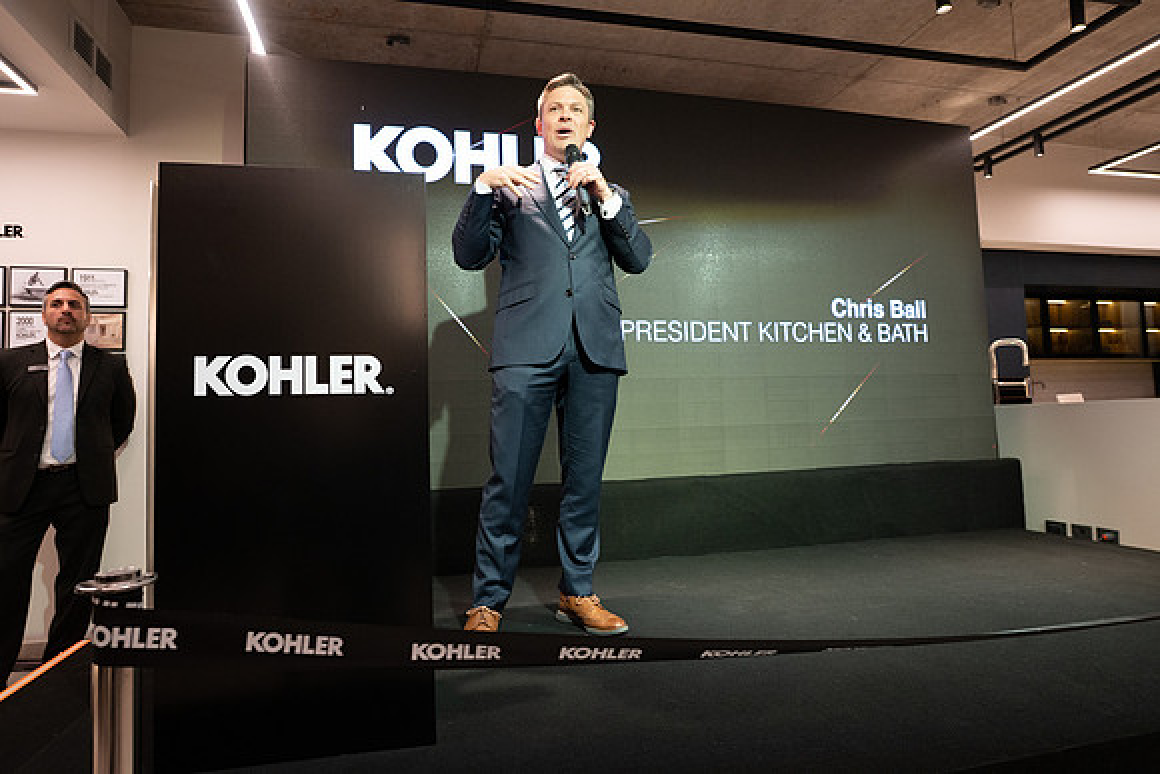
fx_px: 645
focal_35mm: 20
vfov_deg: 62.0
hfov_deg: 84.0
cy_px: 387
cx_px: 580
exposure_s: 1/200
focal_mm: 20
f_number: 4.5
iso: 1600
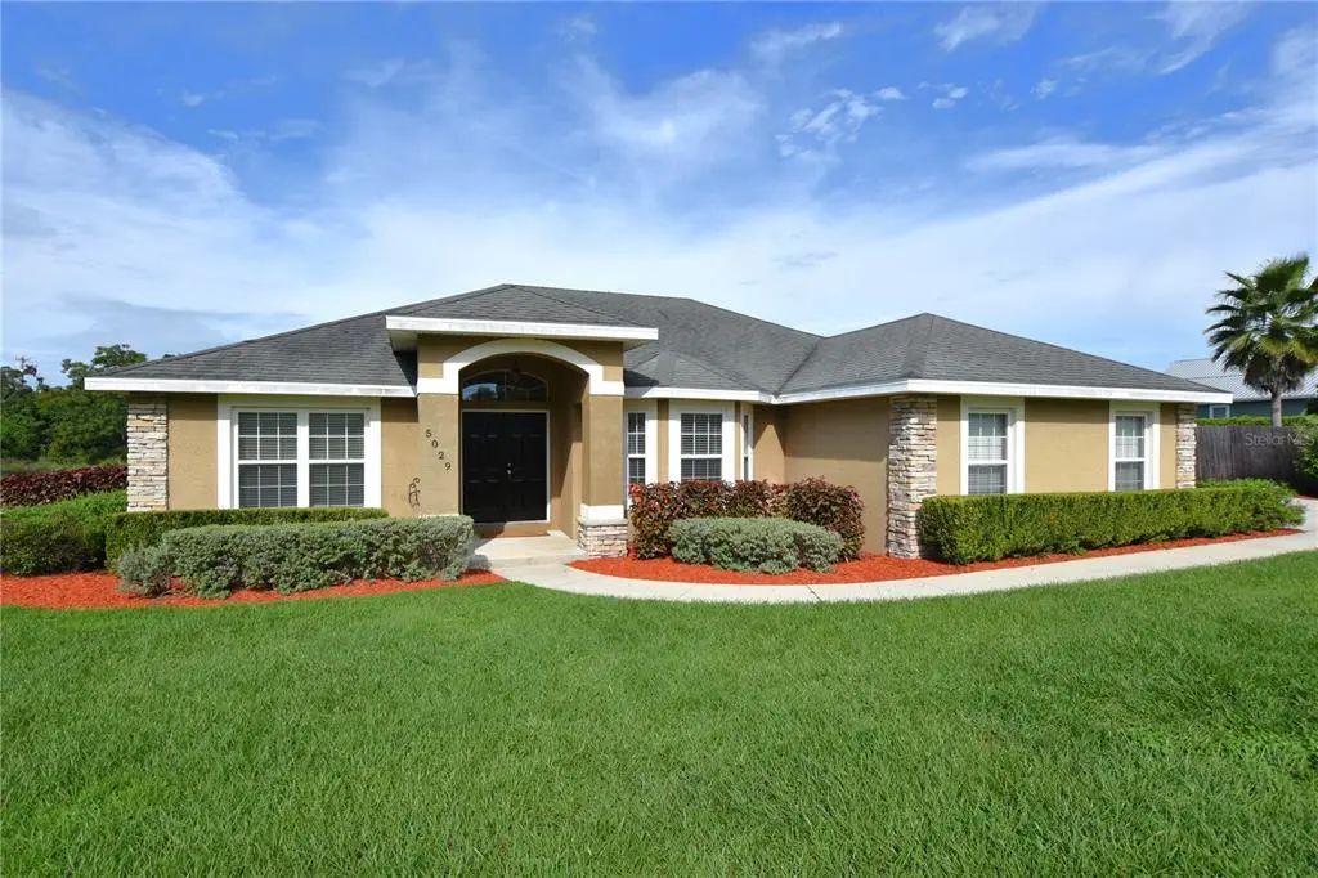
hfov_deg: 95.0
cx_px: 659
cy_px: 439
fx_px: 604
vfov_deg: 72.0
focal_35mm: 16
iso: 140
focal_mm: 11
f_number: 8
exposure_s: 1/500
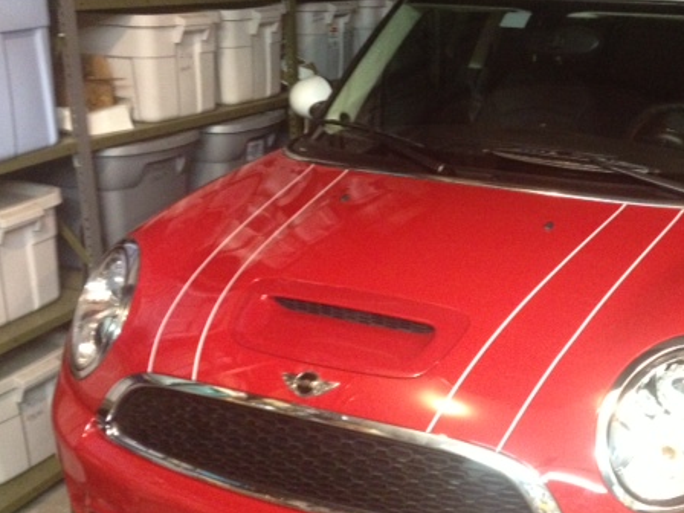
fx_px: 988
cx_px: 476
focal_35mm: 50
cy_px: 308
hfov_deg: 37.6
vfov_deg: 29.0
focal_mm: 4.28
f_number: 2.4
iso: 500
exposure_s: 1/15
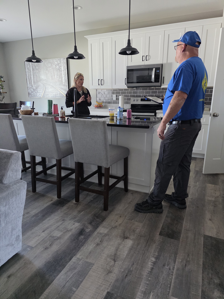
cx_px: 112
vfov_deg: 73.9
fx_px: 198
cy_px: 150
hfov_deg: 58.9
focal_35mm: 23
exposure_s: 1/120
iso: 640
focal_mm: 6.3
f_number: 1.7
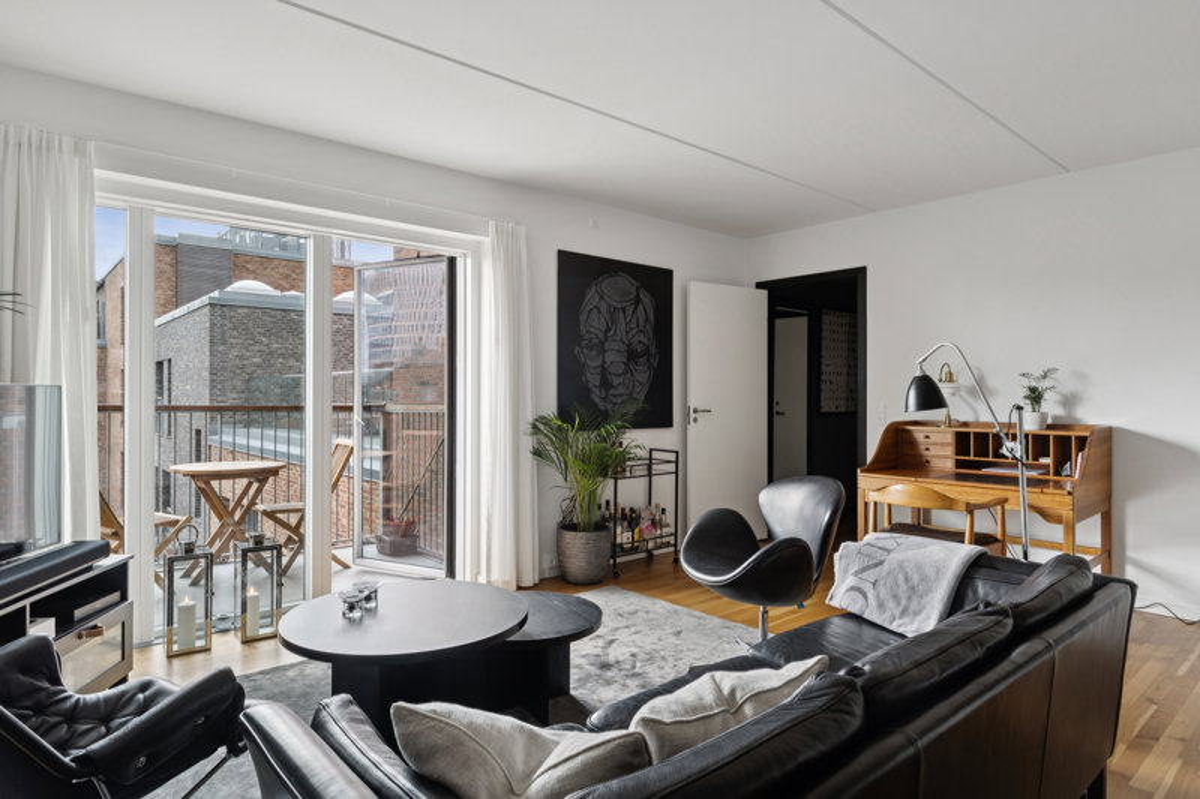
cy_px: 400
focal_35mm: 20
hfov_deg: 82.9
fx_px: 680
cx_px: 600
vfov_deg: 60.9
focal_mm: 13.6
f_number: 7.1
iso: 200
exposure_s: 1/25
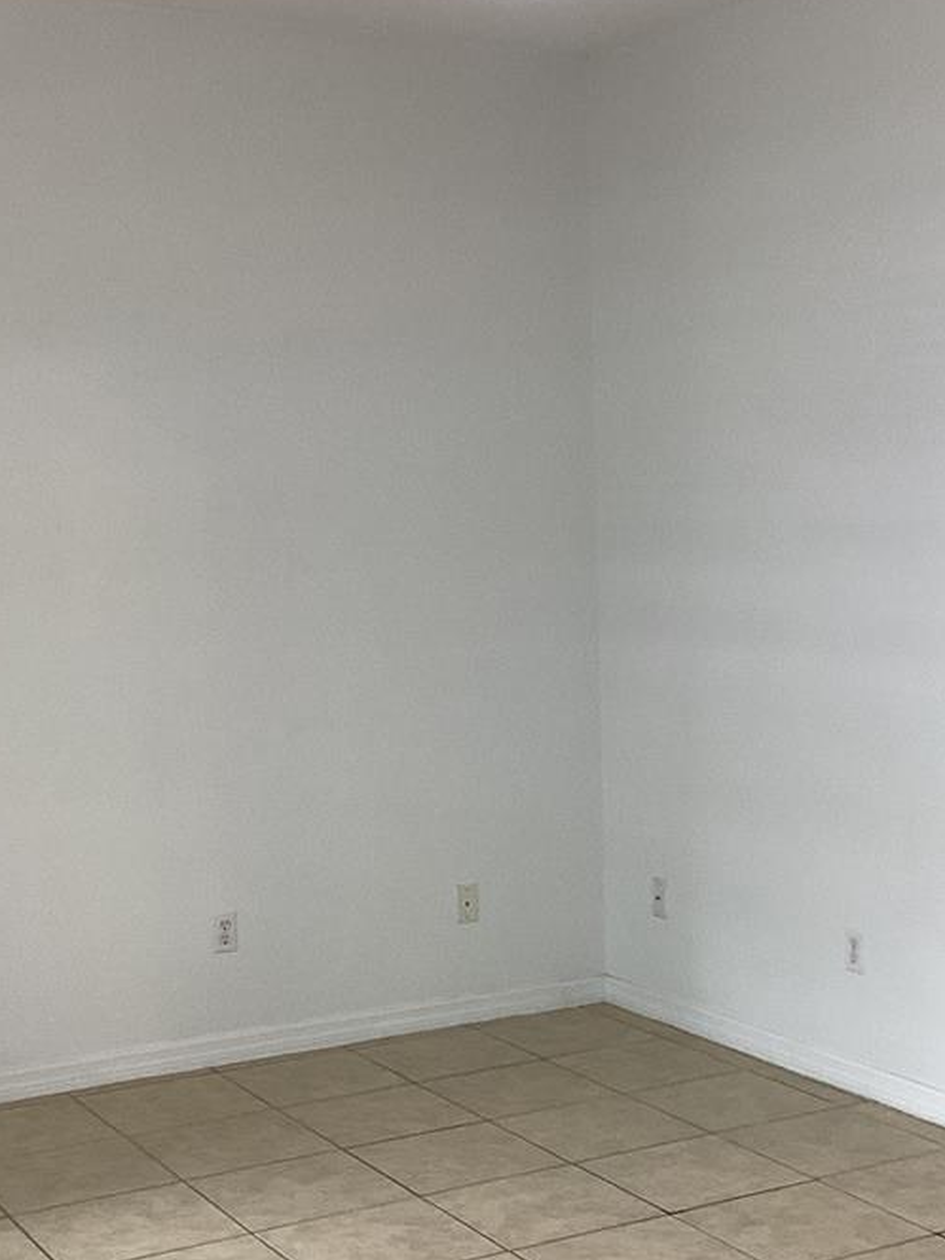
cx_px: 529
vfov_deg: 34.3
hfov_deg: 26.1
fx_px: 2038
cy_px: 687
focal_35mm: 56
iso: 100
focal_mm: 3.3
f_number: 2.4
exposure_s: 1/60
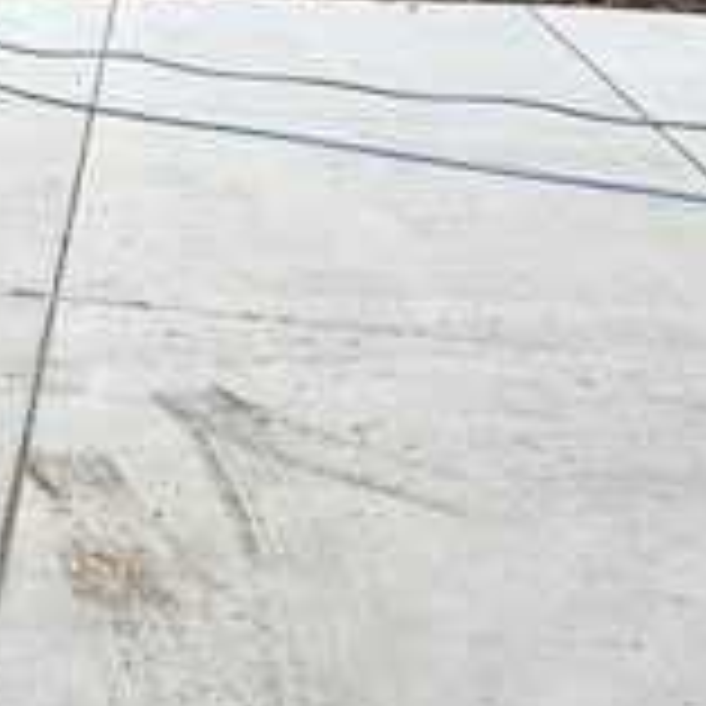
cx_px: -288
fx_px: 1454
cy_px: -544
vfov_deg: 20.2
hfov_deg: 23.2
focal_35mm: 63
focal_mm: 2.22
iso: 50
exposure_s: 1/2342
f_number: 2.2
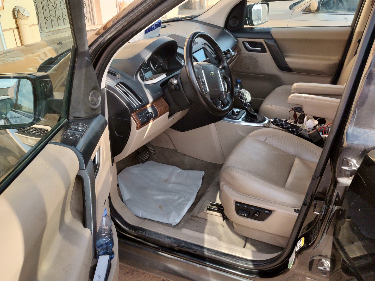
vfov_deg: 54.9
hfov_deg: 69.4
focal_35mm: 25
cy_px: 140
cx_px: 188
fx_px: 271
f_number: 1.7
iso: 100
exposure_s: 1/609
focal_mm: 4.25
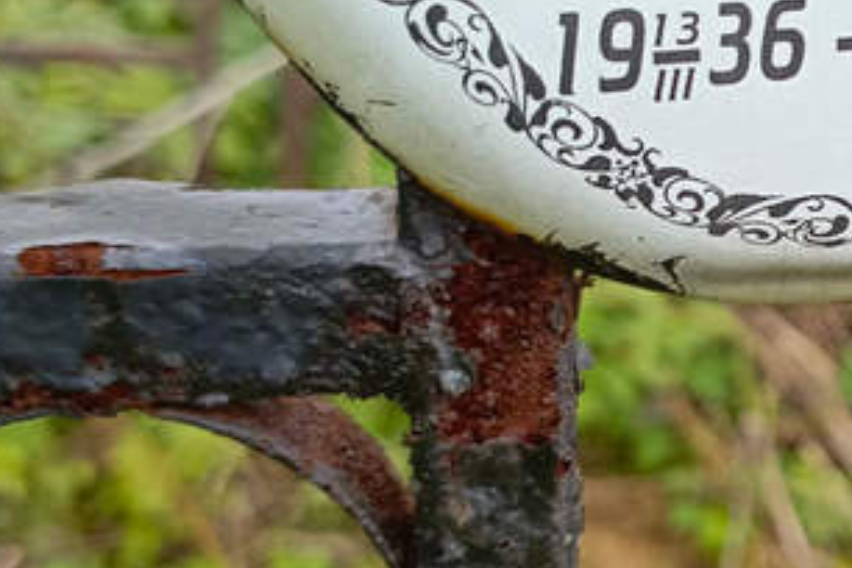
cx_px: 919
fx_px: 1609
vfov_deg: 20.0
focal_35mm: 68
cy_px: 248
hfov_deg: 27.3
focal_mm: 4.76
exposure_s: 1/226
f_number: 1.69
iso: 112
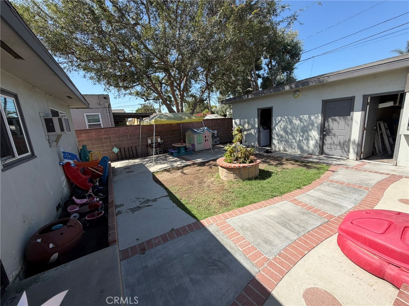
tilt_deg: -11.3
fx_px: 165
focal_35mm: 14
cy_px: 153
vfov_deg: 85.7
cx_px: 204
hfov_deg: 102.1
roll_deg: +4.8
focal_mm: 2.22
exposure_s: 1/770
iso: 40
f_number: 2.2
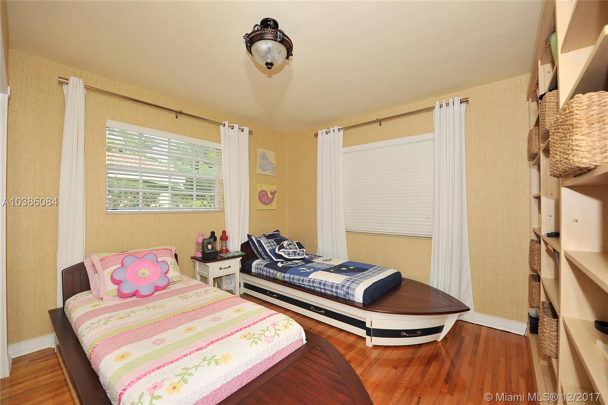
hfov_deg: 104.3
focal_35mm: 14
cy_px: 202
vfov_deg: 81.1
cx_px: 304
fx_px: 236
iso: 400
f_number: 5.6
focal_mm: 14
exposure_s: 1/160
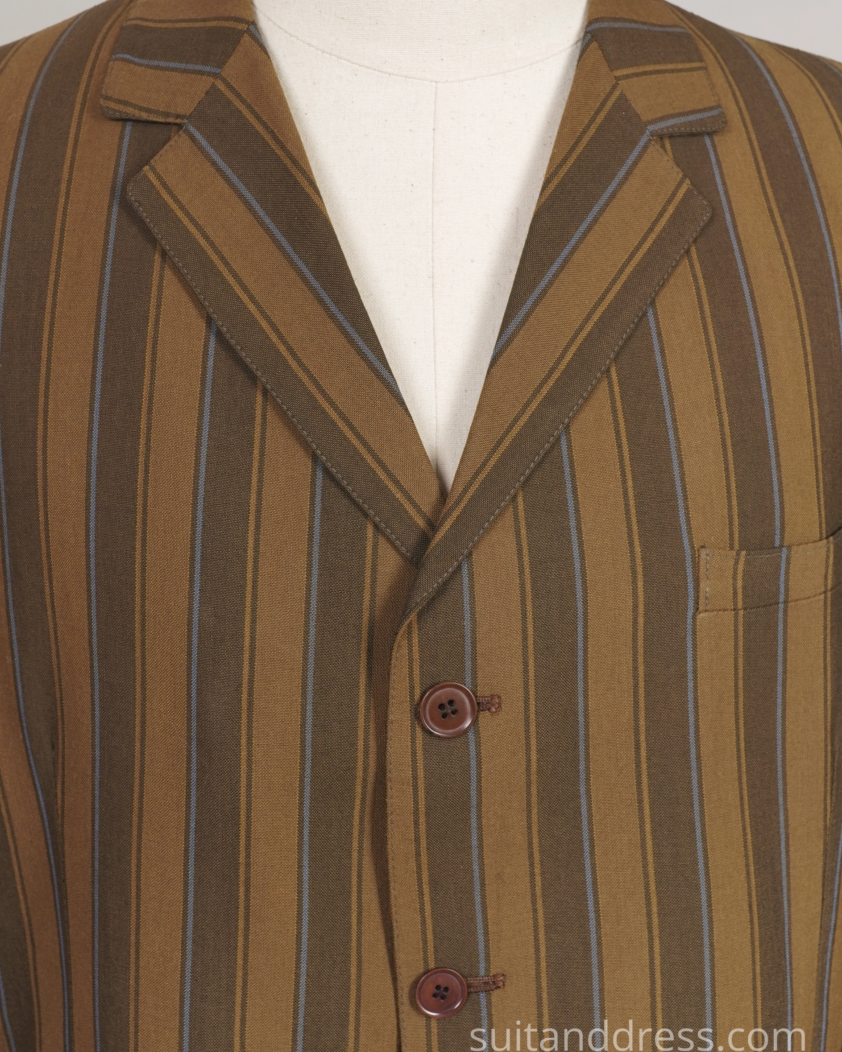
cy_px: 455
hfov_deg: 27.6
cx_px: 415
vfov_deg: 34.1
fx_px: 1713
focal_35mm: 55
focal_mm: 32
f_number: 6.3
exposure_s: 1/15
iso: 320
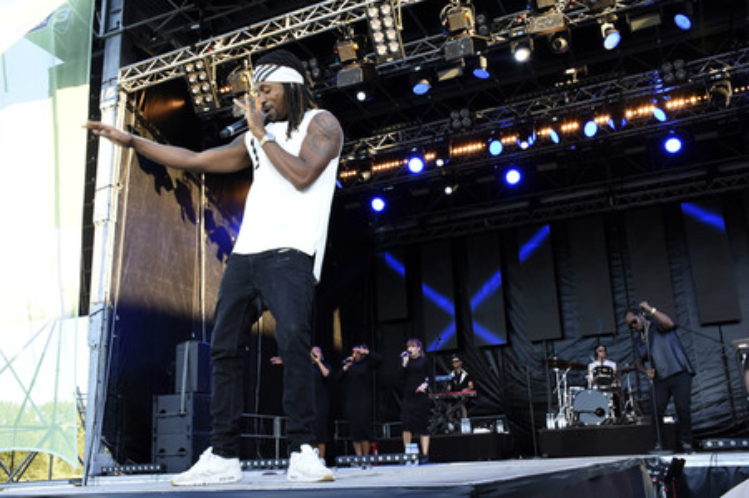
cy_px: 249
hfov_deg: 57.3
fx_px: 686
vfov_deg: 39.9
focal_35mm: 33
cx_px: 374
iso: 1000
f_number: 10
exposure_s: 1/125
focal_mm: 22
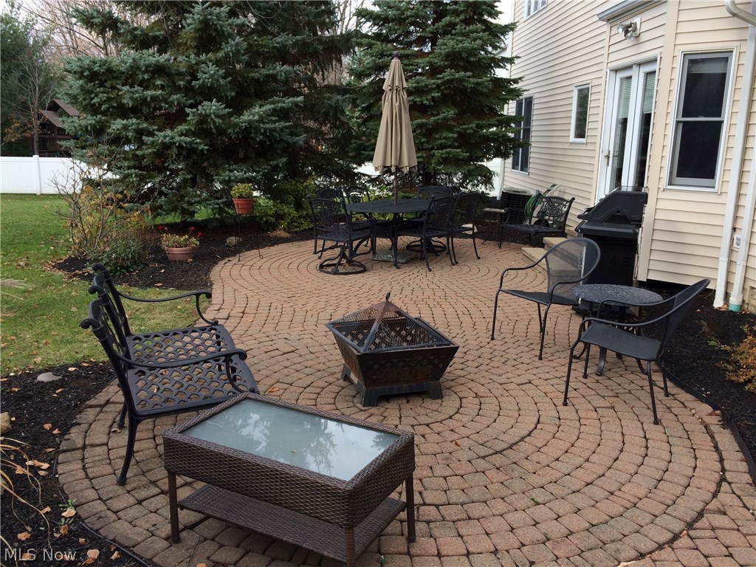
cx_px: 378
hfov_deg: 61.7
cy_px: 284
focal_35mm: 29
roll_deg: -0.1
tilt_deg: -13.1
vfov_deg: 48.2
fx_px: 633
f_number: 2.2
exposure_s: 1/483
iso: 32
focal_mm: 4.15
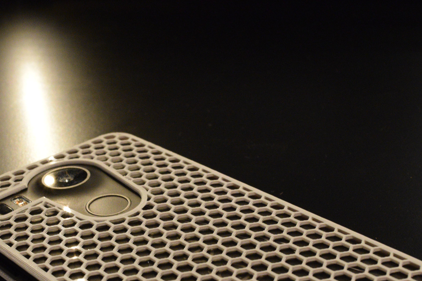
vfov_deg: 19.6
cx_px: 194
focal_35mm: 69
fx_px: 809
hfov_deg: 29.2
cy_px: 220
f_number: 9
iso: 3200
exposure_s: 1/40
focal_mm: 26
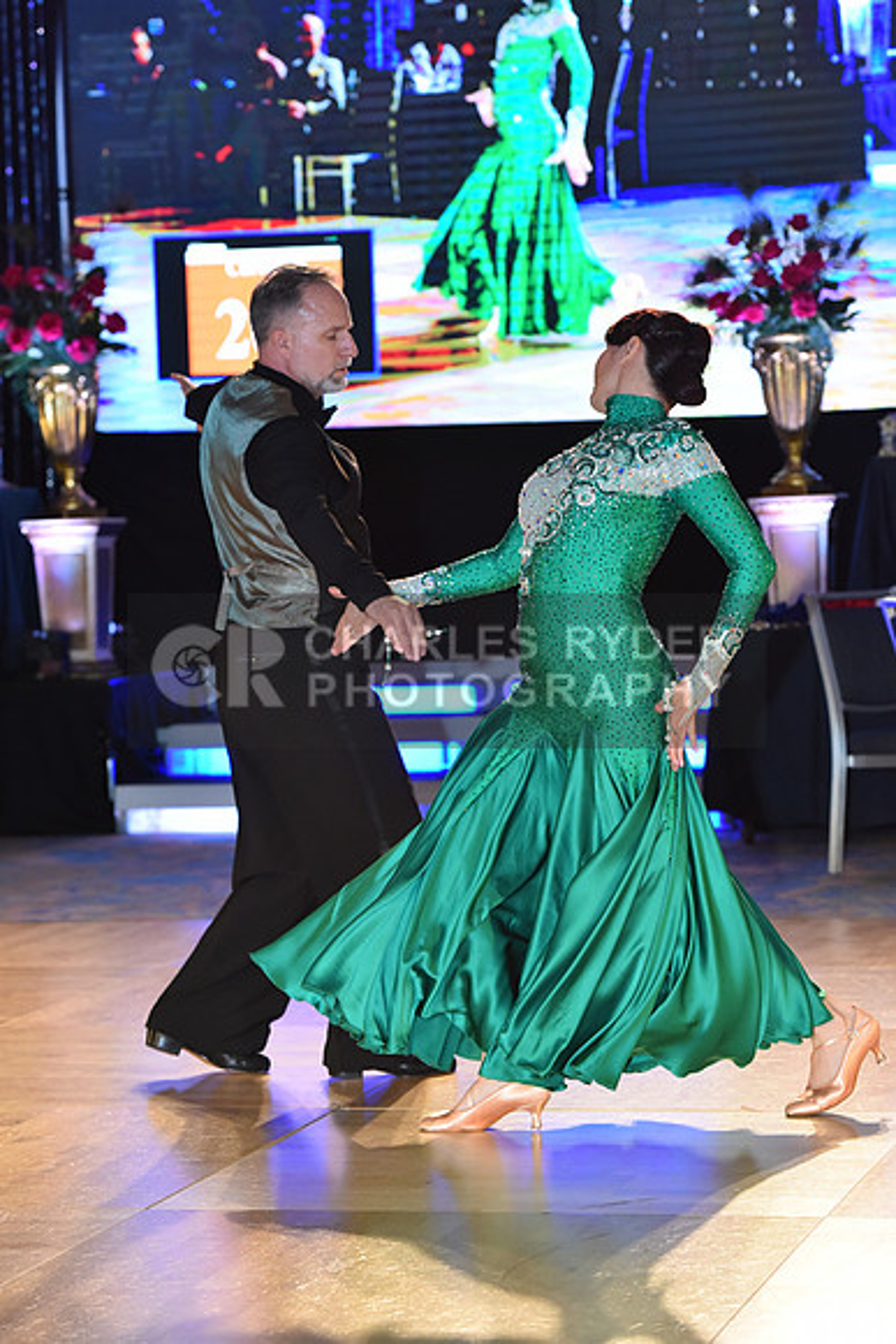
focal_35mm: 110
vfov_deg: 18.6
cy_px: 672
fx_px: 4104
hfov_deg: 12.5
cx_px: 448
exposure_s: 1/250
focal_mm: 110
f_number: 5
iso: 2000
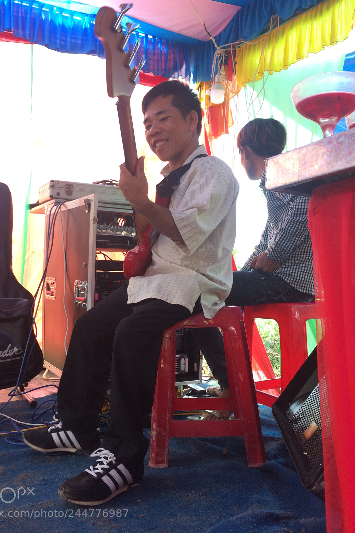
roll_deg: -0.8
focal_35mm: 31
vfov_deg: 60.3
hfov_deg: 42.2
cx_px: 155
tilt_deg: +0.4
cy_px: 266
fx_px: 459
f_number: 2.2
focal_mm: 4.15
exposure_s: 1/50
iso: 32
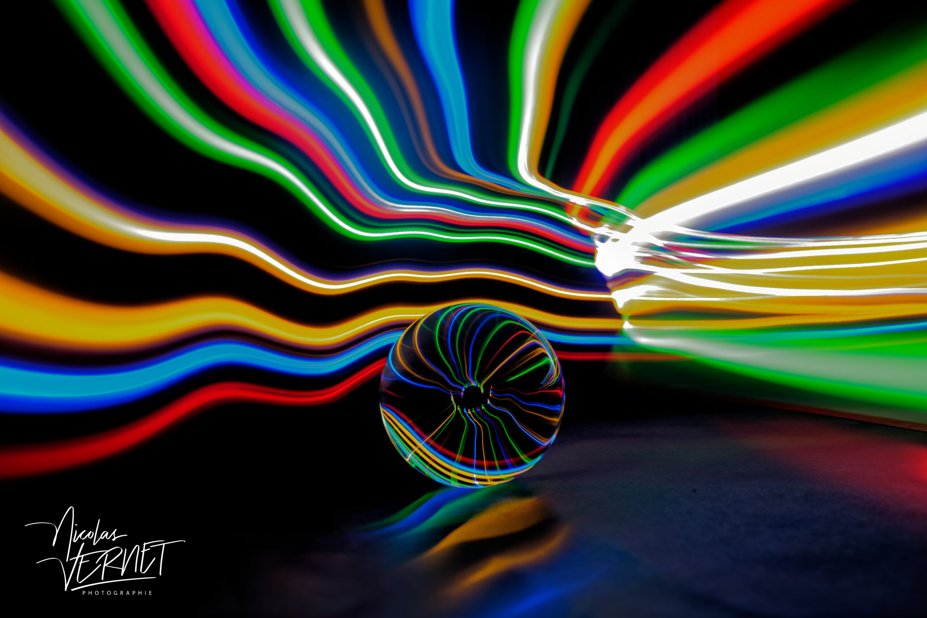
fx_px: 695
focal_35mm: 27
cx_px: 464
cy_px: 309
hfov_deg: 67.4
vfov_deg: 47.9
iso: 100
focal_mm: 18
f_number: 3.5
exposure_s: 2
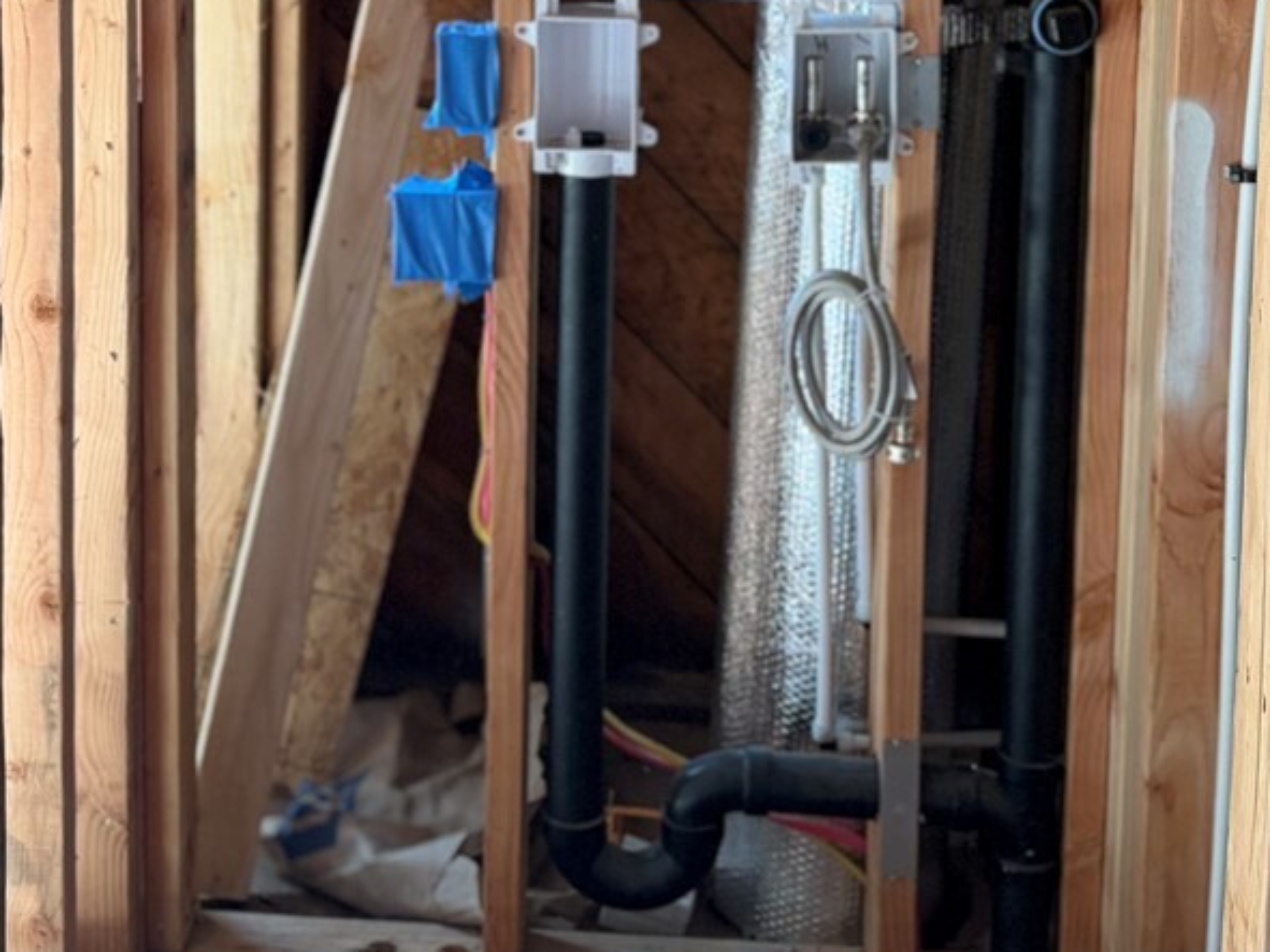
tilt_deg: -8.2
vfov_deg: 21.4
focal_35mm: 65
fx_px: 2384
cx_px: 600
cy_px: -101
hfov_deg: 29.8
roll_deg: -1.0
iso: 200
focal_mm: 6.76
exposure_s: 1/85
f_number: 1.78
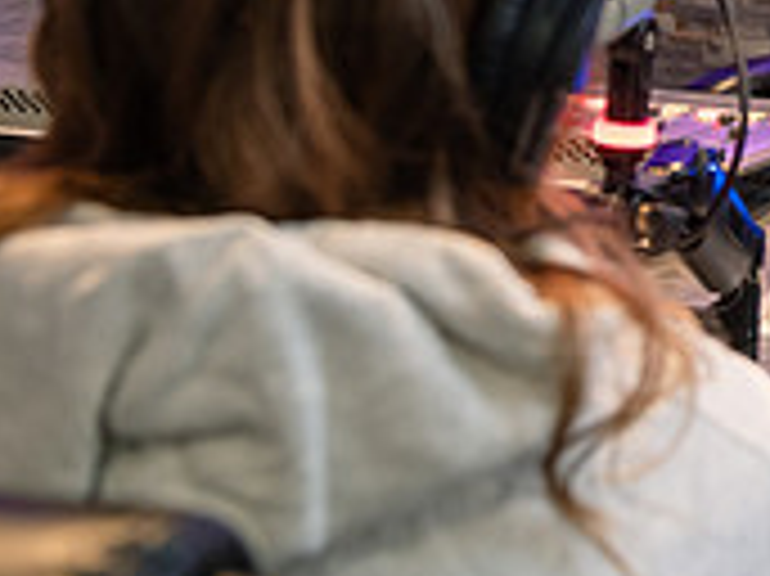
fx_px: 2467
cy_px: -34
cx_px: 1009
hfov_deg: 16.7
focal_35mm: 111
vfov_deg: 13.1
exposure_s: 1/60
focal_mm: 34
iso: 1000
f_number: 3.2
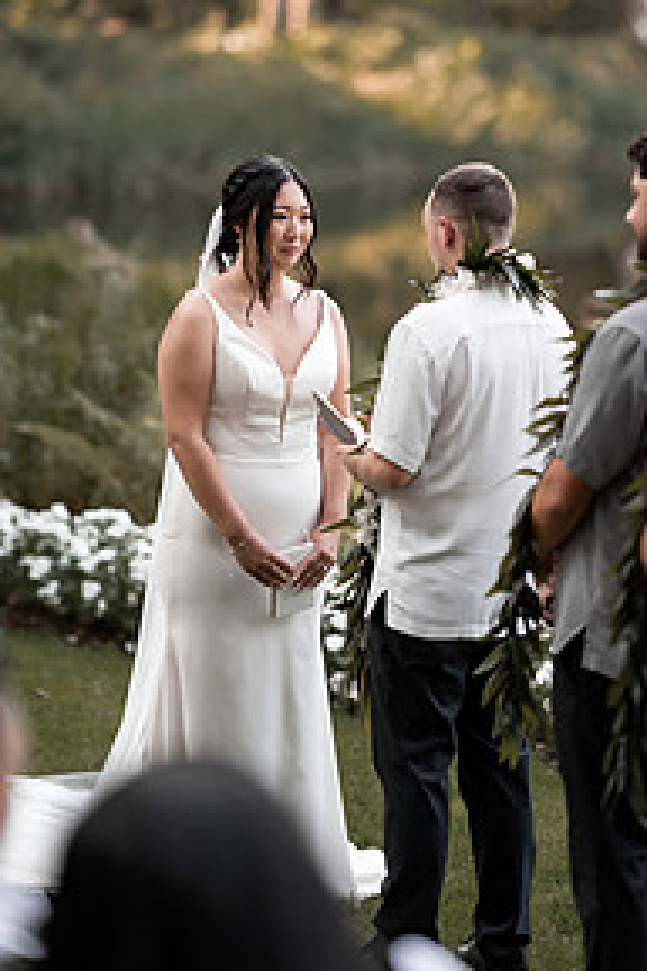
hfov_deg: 10.3
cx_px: 398
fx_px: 3585
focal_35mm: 133
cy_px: 310
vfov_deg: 15.4
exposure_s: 1/1000
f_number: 1.4
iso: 100
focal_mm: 85
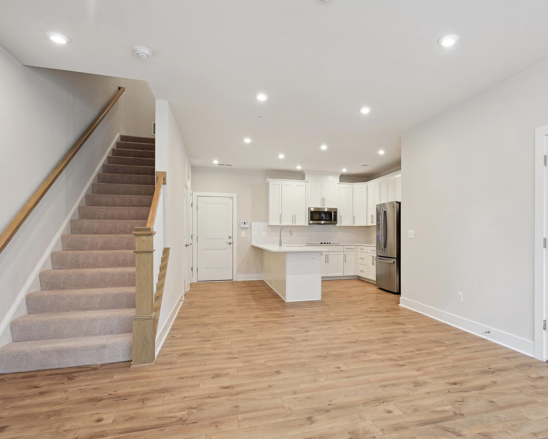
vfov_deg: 65.4
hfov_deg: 76.7
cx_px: 330
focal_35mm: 21
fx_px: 341
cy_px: 237
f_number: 8
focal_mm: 17
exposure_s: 1/15
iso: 200
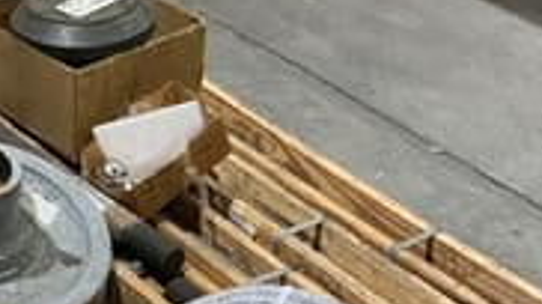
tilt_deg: -43.8
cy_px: 520
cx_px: 119
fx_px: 1206
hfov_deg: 25.0
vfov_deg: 13.2
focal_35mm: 84
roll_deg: -6.0
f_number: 1.8
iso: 80
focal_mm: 3
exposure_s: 1/50
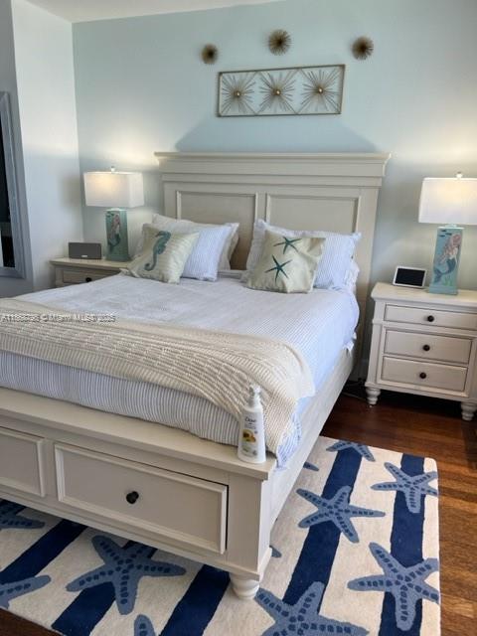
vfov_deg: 67.3
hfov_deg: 53.1
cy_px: 318
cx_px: 238
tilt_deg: -14.1
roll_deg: -1.3
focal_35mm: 26
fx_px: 478
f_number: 1.5
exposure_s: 1/123
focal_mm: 5.7
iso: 32
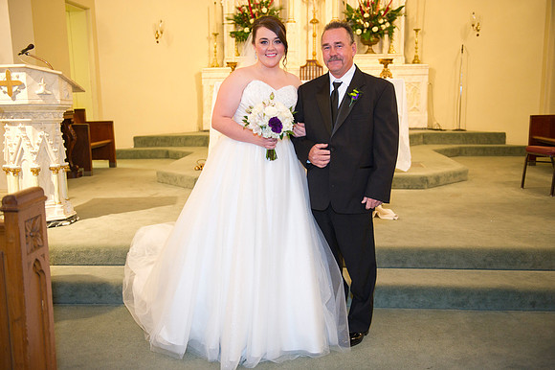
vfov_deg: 35.0
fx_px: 585
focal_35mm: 38
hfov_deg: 50.7
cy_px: 185
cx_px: 278
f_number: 2.8
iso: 1250
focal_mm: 38
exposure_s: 1/60
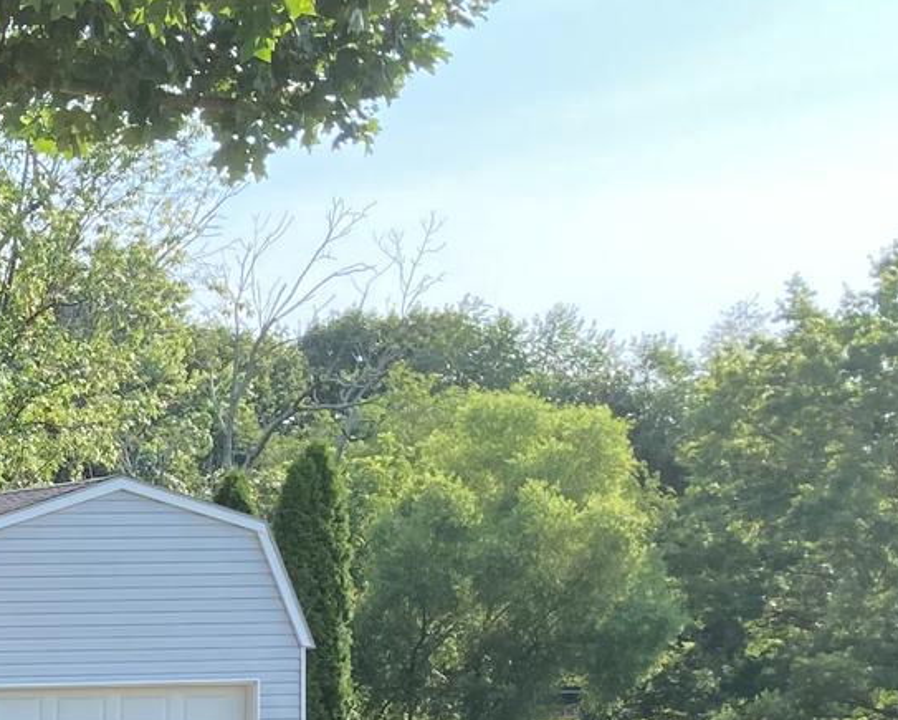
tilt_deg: -2.7
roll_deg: +2.1
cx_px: -576
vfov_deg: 14.6
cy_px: 806
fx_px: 2739
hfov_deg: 16.4
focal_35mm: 103
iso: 20
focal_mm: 3.99
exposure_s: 1/585
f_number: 1.8
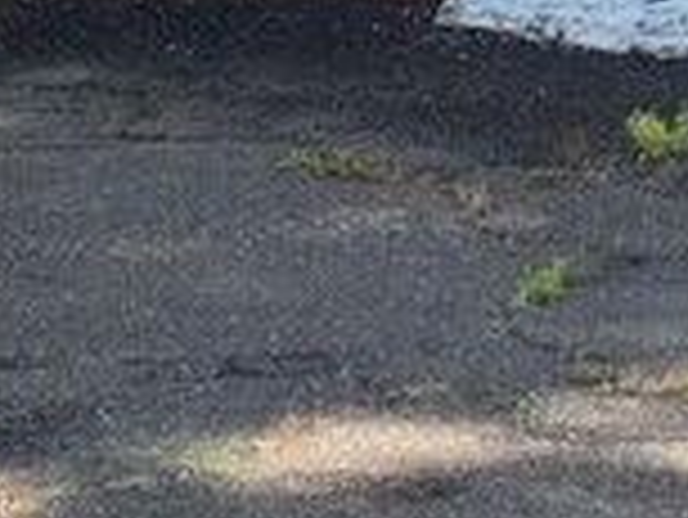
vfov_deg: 7.7
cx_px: 1021
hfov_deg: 10.9
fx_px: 3461
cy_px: -890
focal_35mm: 174
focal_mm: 4.25
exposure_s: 1/385
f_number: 1.8
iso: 25
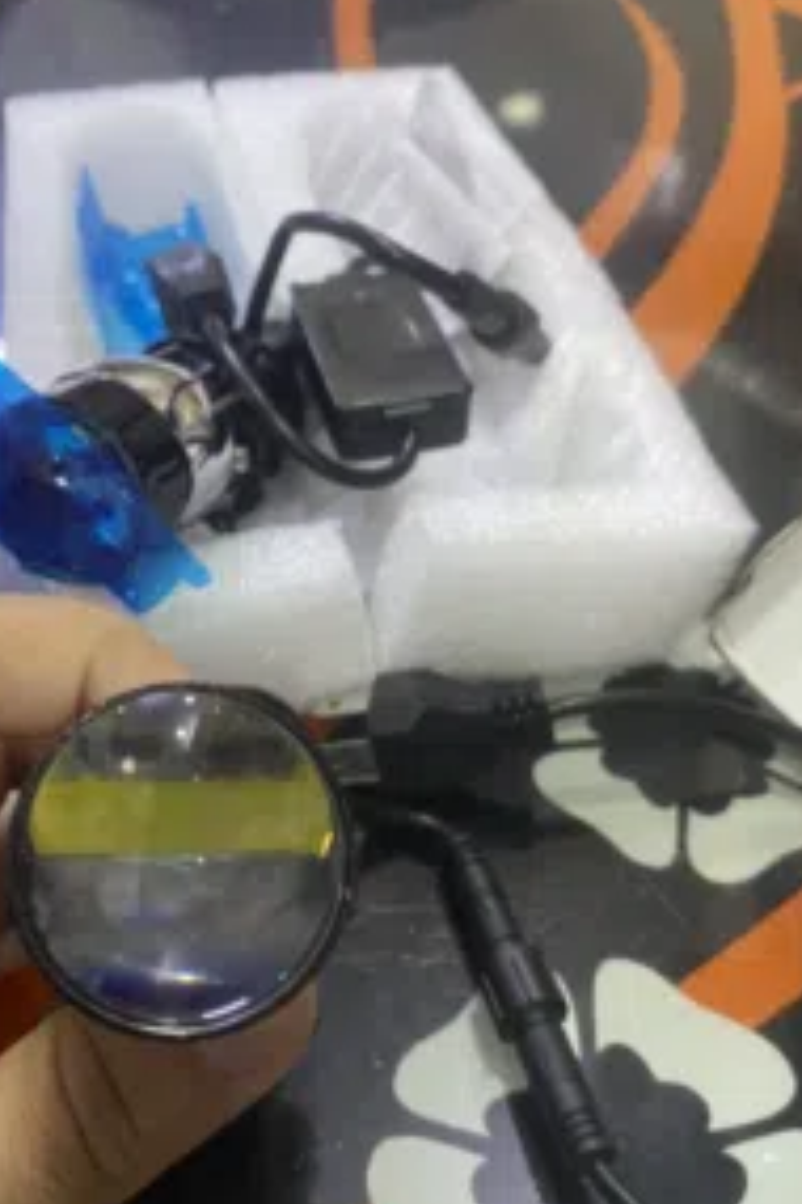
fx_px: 1270
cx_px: 266
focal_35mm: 38
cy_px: 596
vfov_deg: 50.7
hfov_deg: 34.7
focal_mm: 4.25
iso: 400
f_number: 1.8
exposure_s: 1/60
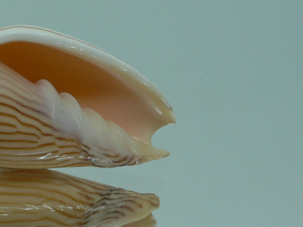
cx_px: 30
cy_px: 158
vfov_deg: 21.8
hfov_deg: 27.9
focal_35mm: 67
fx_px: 587
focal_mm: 4.6
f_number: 2.8
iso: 80
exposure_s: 1/60
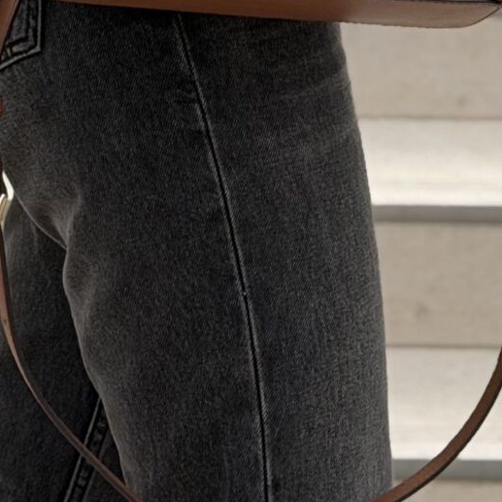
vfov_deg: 8.0
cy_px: -493
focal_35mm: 210
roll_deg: -0.9
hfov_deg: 8.3
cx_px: 176
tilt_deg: -1.5
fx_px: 3445
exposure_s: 1/657
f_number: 1.78
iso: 80
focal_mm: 6.76
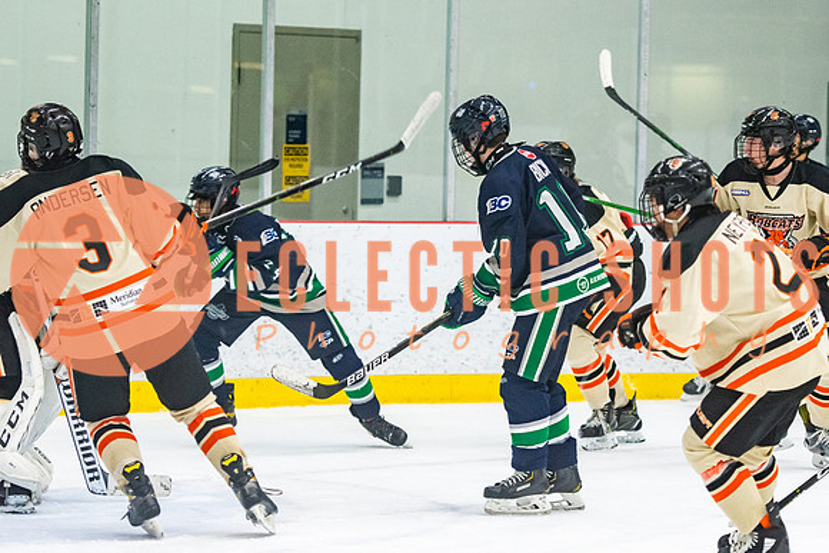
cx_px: 538
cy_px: 195
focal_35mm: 199
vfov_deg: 6.9
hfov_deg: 10.3
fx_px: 4589
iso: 2200
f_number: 2.8
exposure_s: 1/640
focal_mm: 102
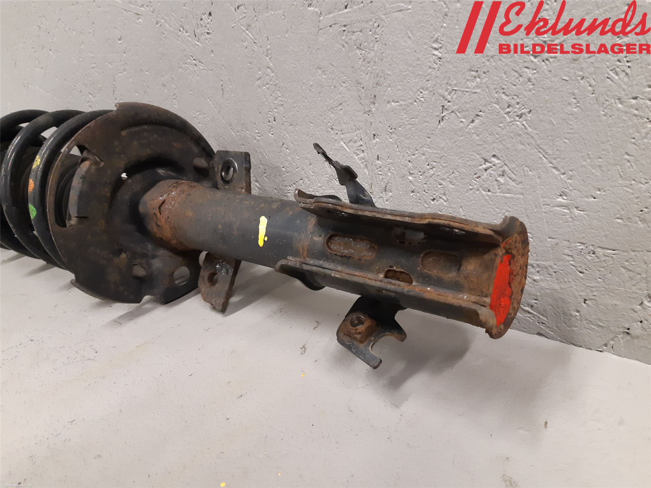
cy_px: 244
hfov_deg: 67.3
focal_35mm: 26
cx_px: 326
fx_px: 489
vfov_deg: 53.1
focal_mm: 3.93
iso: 250
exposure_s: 1/50
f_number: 1.7
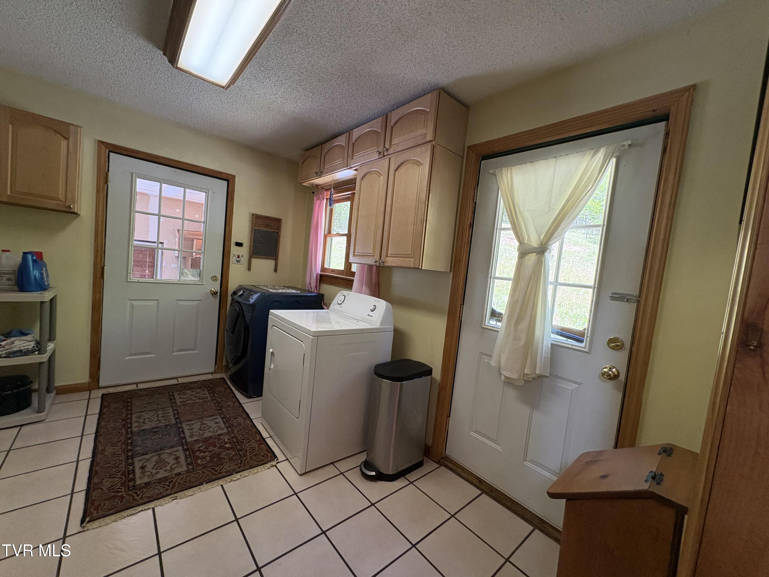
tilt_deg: -4.1
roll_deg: -5.3
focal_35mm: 14
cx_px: 384
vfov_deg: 85.7
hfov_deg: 102.1
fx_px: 311
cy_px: 288
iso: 320
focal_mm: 2.22
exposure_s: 1/120
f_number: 2.2
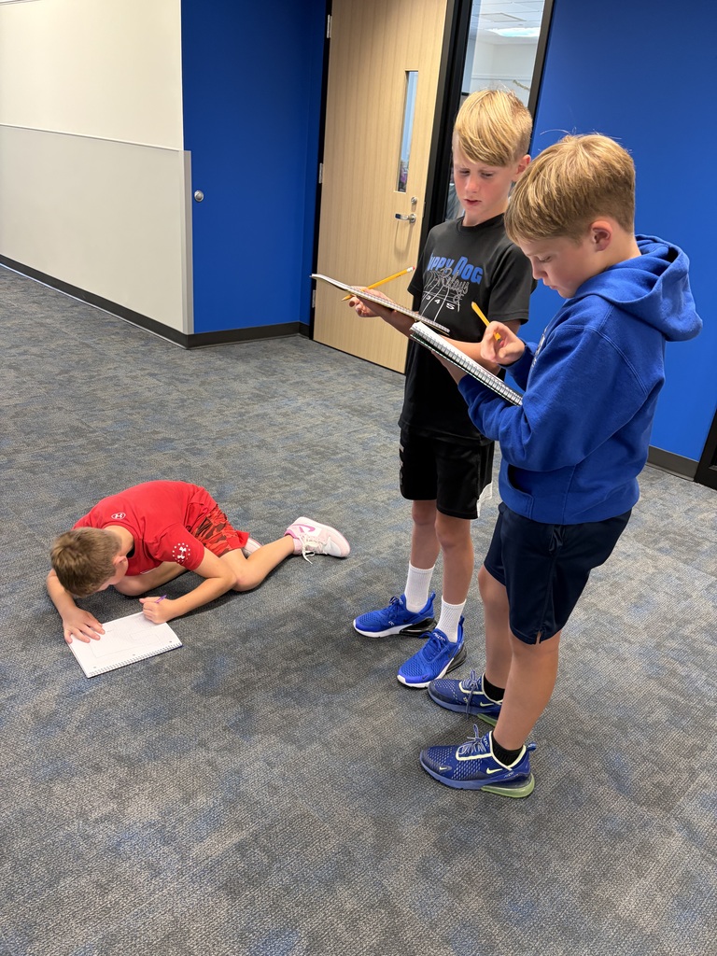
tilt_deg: -24.7
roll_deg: -6.0
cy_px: 478
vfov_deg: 67.3
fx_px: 718
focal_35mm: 26
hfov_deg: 53.1
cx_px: 358
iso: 160
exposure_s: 1/60
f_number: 1.6
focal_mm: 5.96
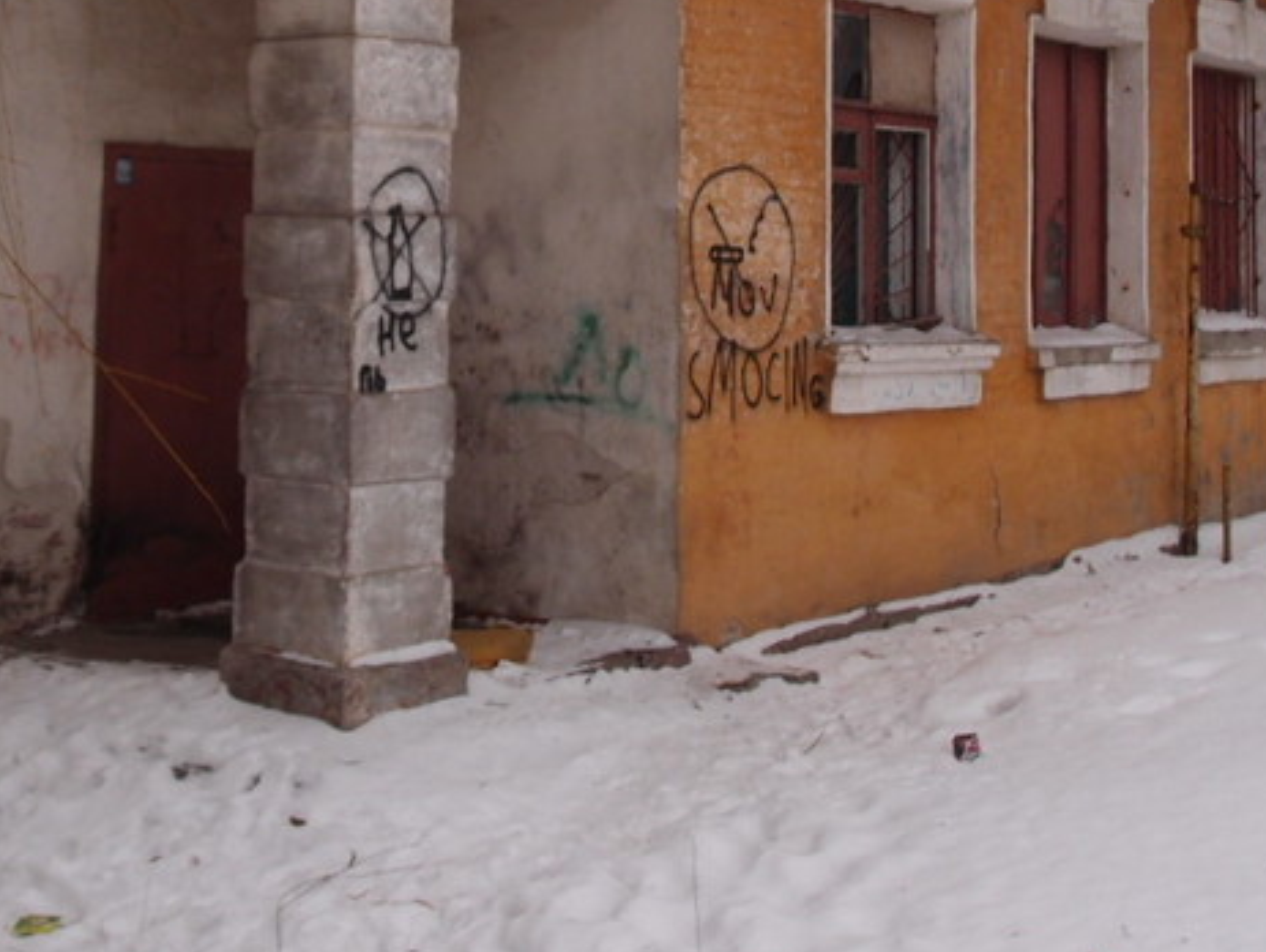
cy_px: 134
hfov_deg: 33.0
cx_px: 432
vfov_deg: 24.7
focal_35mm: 58
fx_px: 2123
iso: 100
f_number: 2.5
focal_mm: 6
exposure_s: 1/250
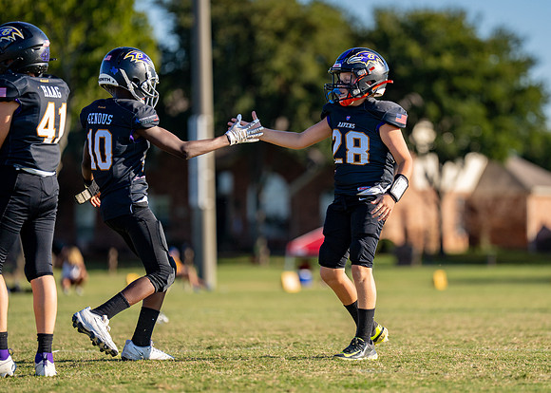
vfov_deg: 5.7
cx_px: 347
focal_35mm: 251
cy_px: 195
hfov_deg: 8.0
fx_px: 3922
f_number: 2.8
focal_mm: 200
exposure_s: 1/3200
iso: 160
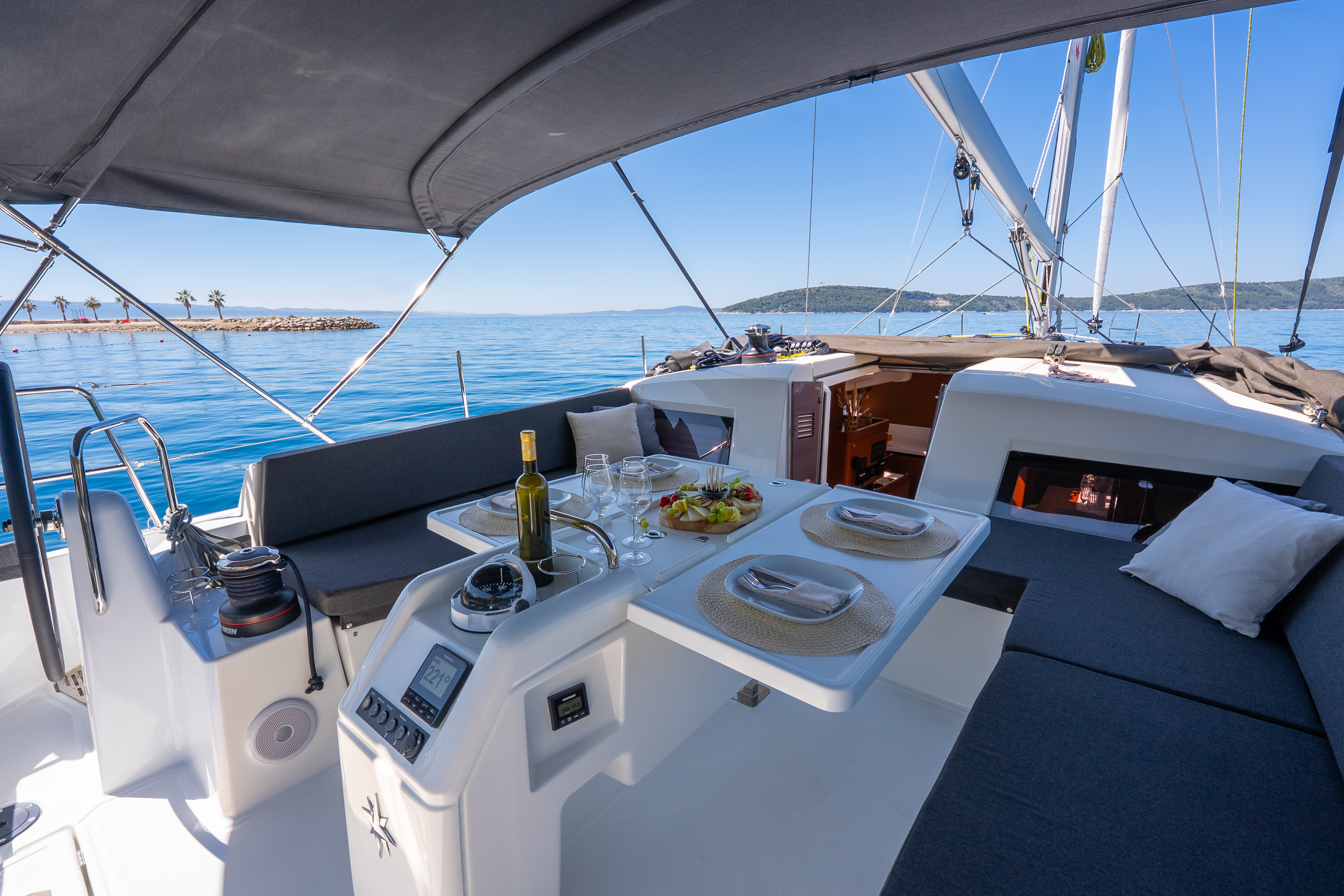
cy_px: 466
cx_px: 655
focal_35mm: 15
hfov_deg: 100.4
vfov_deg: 77.3
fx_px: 560
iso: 80
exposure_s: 1/100
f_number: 11
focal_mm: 14
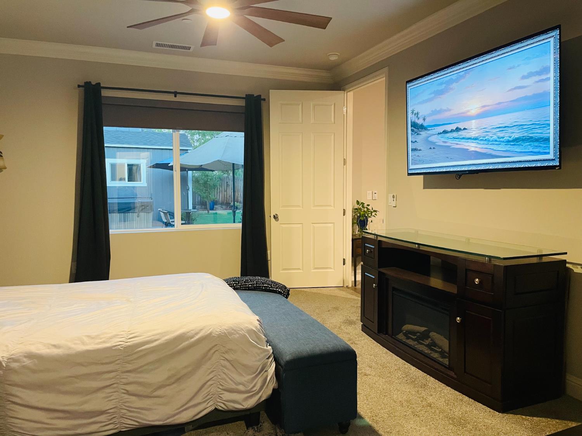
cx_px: 291
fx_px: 437
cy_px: 218
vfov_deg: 53.1
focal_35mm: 26
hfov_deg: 67.3
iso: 400
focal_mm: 4.2
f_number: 1.6
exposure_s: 1/40
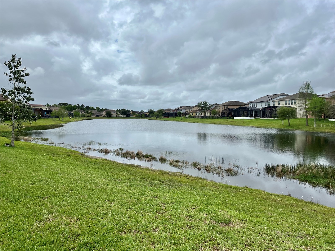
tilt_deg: -1.9
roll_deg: +0.2
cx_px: 168
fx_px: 252
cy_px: 126
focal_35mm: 26
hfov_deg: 67.3
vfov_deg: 53.1
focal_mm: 5.1
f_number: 1.6
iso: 50
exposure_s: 1/6897
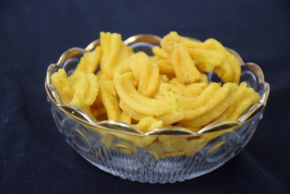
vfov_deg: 10.8
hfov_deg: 16.1
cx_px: 145
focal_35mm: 128
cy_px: 97
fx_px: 1028
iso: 1100
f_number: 5.3
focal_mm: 85
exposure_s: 1/60
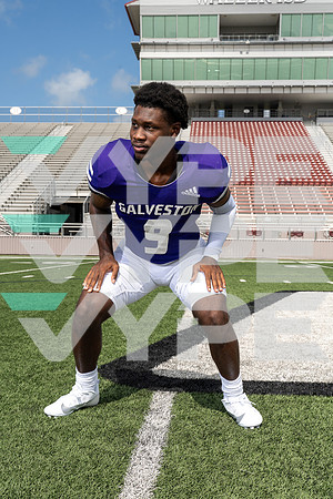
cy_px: 250
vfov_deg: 44.5
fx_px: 610
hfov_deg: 30.5
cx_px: 166
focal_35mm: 44
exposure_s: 1/250
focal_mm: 44
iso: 100
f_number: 9
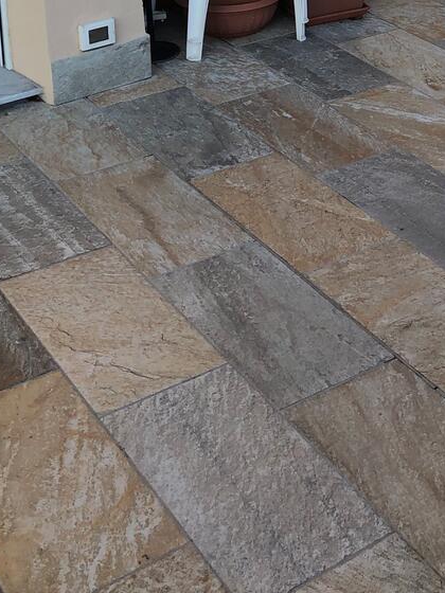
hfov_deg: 20.4
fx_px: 1200
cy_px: -89
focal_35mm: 70
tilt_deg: -14.1
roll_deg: -1.8
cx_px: 429
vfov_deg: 25.4
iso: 20
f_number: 1.8
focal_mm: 3.99
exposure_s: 1/348
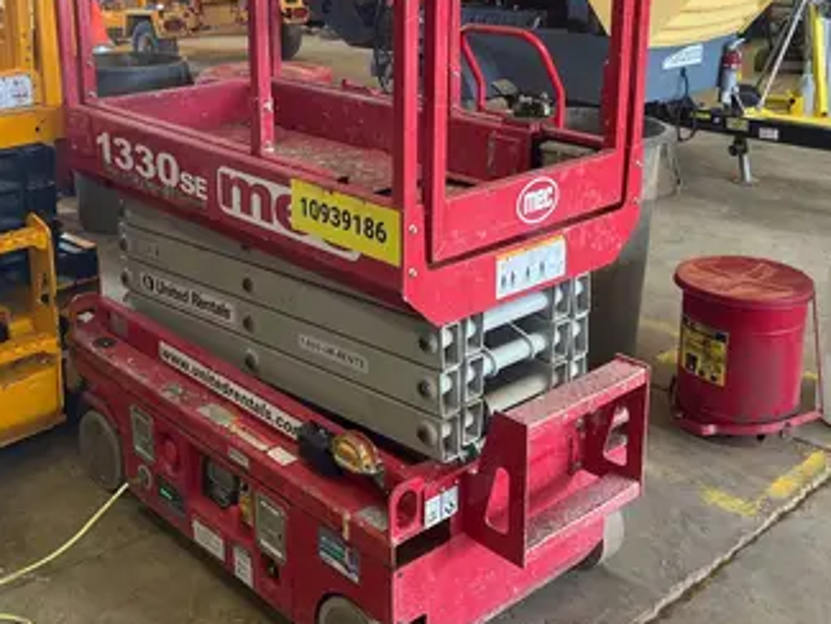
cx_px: 330
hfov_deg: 42.7
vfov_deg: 32.3
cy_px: 165
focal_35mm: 44
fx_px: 1057
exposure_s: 1/60
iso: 100
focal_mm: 5.1
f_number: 1.6
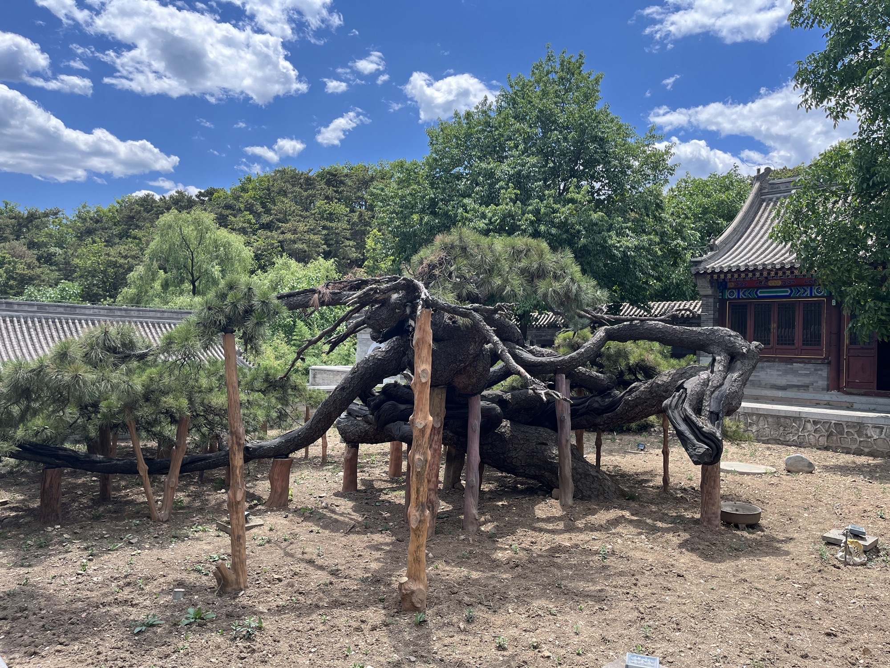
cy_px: 334
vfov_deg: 53.1
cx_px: 445
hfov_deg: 67.3
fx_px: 668
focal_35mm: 26
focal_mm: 5.1
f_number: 1.6
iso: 50
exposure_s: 1/1372
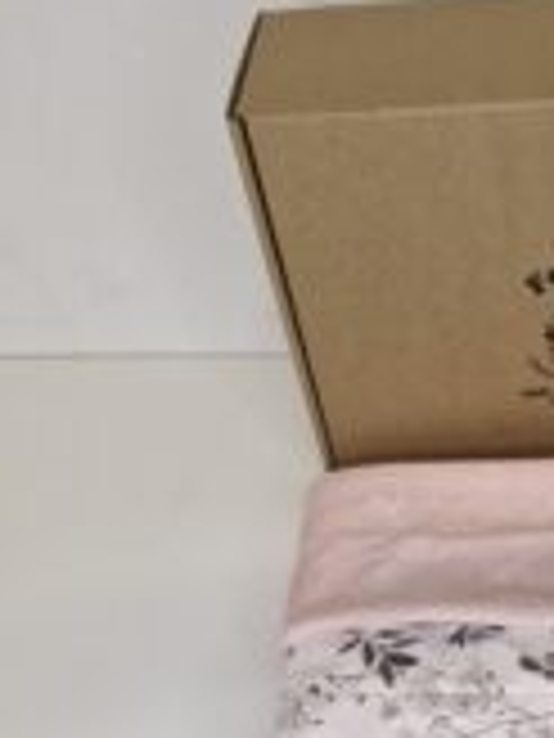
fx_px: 1195
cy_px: 706
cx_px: 604
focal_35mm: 56
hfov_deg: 24.4
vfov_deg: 32.1
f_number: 1.8
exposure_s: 1/300
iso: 50
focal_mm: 5.54
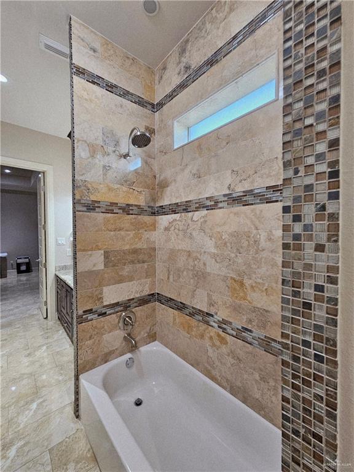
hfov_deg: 89.9
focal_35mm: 13
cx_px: 177
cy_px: 236
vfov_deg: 106.2
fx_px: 177
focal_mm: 2.2
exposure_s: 1/60.2
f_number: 2.2
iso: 200
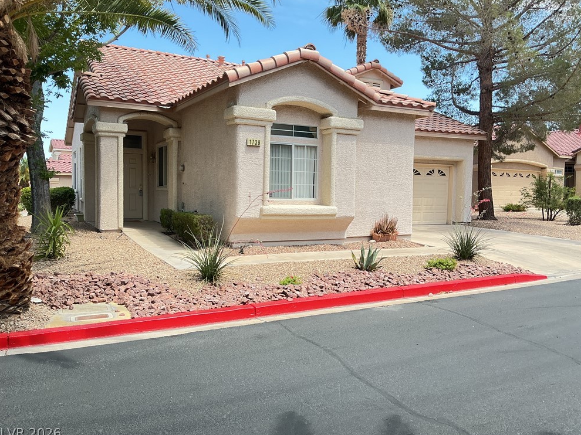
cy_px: 218
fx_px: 503
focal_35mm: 30
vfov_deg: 46.8
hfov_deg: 60.0
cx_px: 298
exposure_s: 1/303
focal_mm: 3
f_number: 1.8
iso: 25
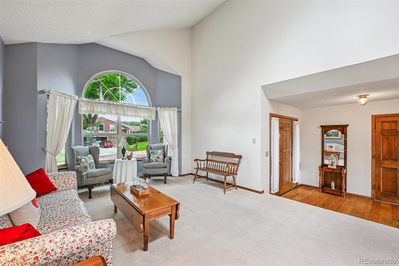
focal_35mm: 15
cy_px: 133
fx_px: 166
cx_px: 200
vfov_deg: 77.3
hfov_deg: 100.4
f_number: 11
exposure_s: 1/6
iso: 800
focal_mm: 15
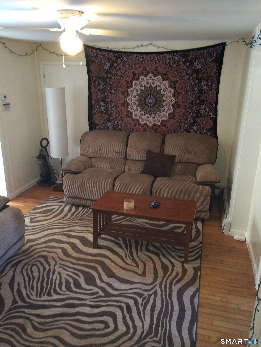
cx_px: 130
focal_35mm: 30
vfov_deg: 60.0
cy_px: 174
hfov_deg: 46.8
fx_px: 302
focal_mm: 4.12
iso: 250
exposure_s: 1/30
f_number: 2.2
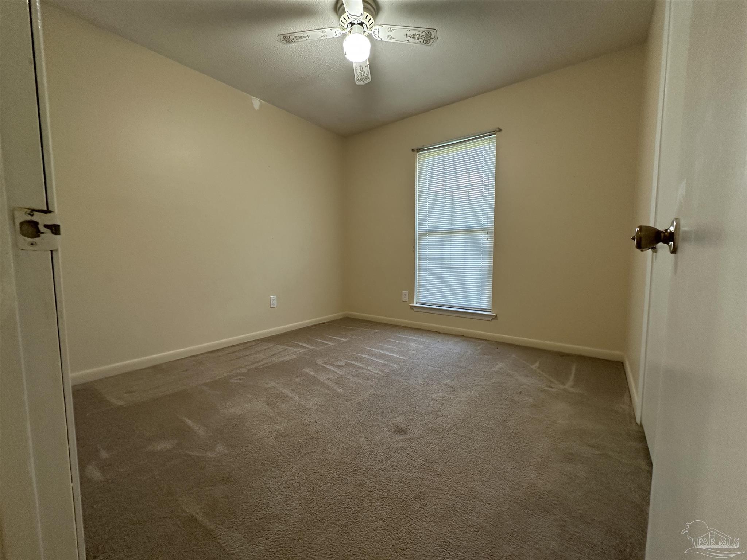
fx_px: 302
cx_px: 374
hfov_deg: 102.1
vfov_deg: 85.7
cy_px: 280
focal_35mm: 14
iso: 200
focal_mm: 2.22
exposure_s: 1/60
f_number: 2.2
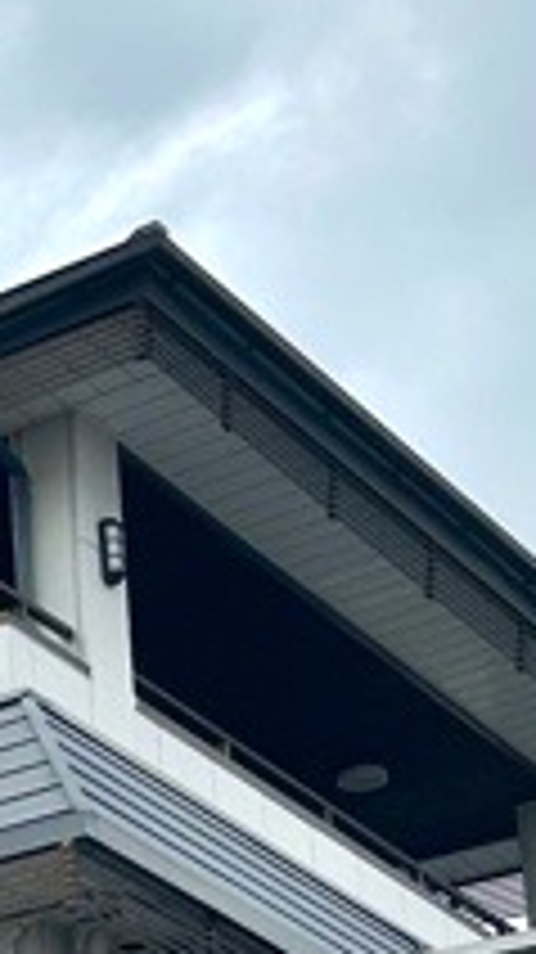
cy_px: 914
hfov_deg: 9.6
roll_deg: -2.6
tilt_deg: +17.4
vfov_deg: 19.5
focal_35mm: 107
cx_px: -896
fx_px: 2708
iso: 50
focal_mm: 5.7
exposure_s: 1/4630
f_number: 1.5
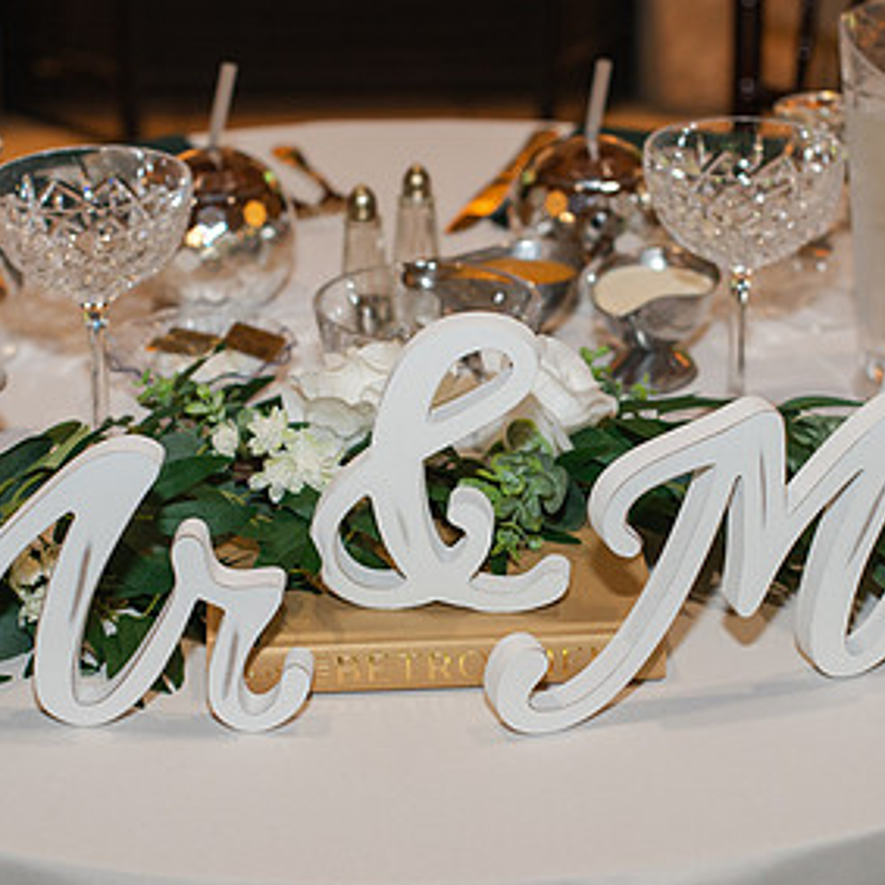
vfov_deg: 19.9
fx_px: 2516
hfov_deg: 19.9
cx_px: 472
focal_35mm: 87
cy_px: 502
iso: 800
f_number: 3.5
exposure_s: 1/200
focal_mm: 50
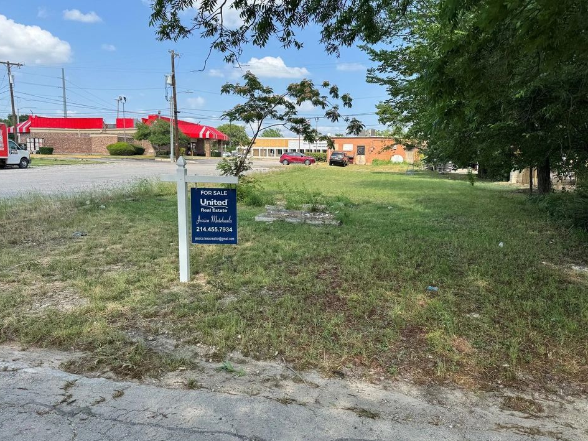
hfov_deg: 67.3
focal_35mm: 26
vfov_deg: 53.1
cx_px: 300
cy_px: 219
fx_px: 442
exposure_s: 1/1980
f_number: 1.78
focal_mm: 6.76
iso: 80
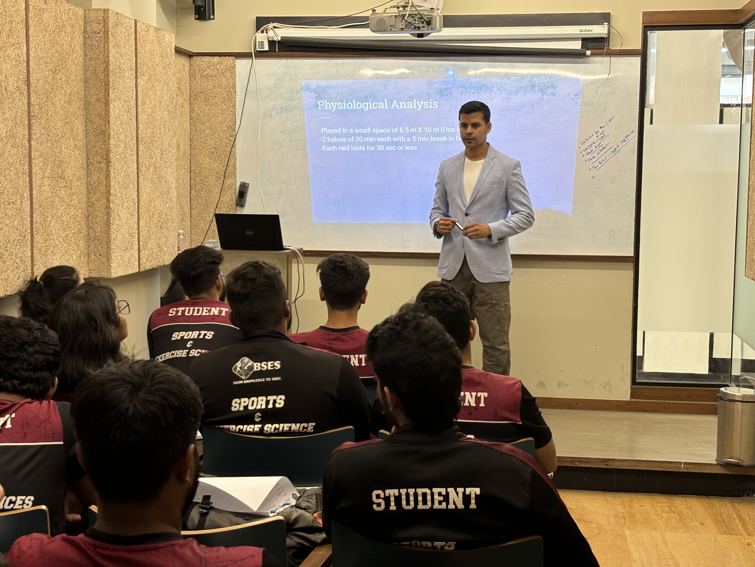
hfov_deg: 36.8
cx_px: 378
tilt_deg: -6.2
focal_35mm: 52
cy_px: 284
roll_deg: -0.4
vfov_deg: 28.0
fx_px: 1134
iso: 64
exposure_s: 1/50
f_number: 1.6
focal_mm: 5.96
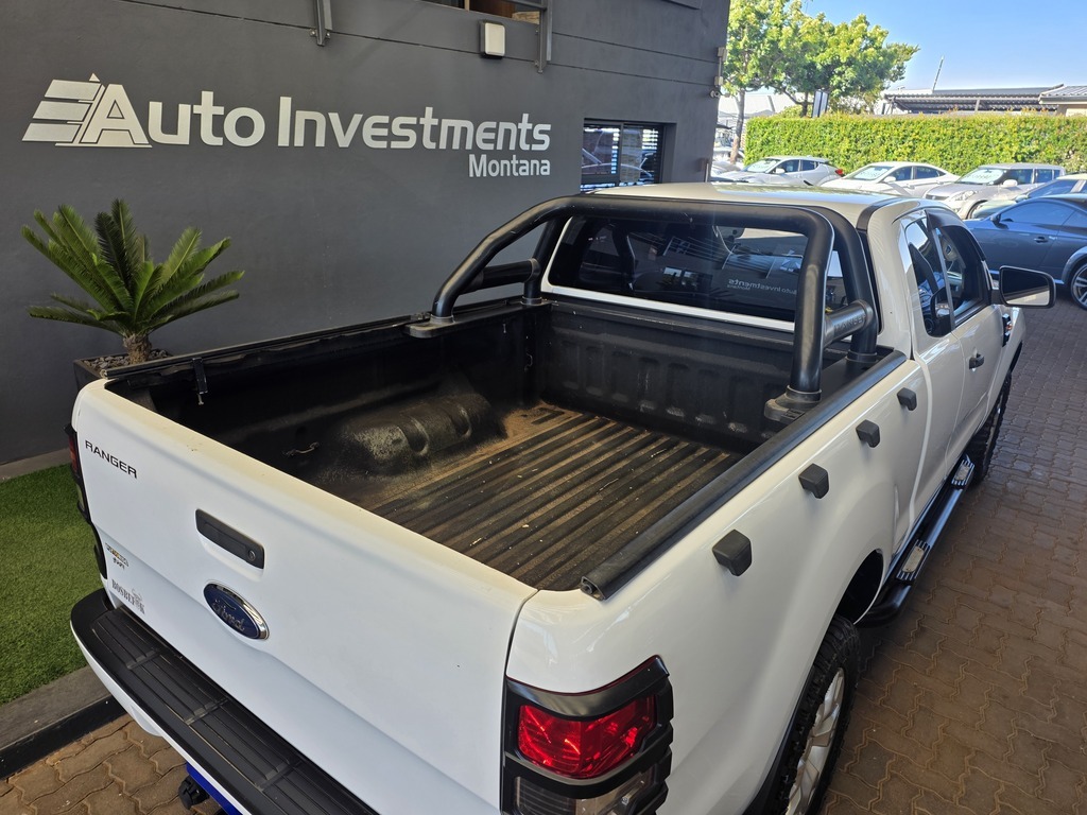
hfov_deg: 73.9
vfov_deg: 58.9
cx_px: 544
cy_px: 408
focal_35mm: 23
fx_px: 722
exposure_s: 1/359
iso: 50
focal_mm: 6.25
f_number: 1.7
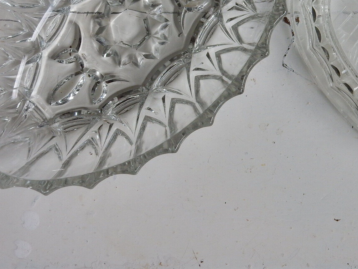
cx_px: 305
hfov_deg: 18.5
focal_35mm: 105
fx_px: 1086
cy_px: 46
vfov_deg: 14.0
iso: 160
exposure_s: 1/30
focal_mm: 10.7
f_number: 4.5
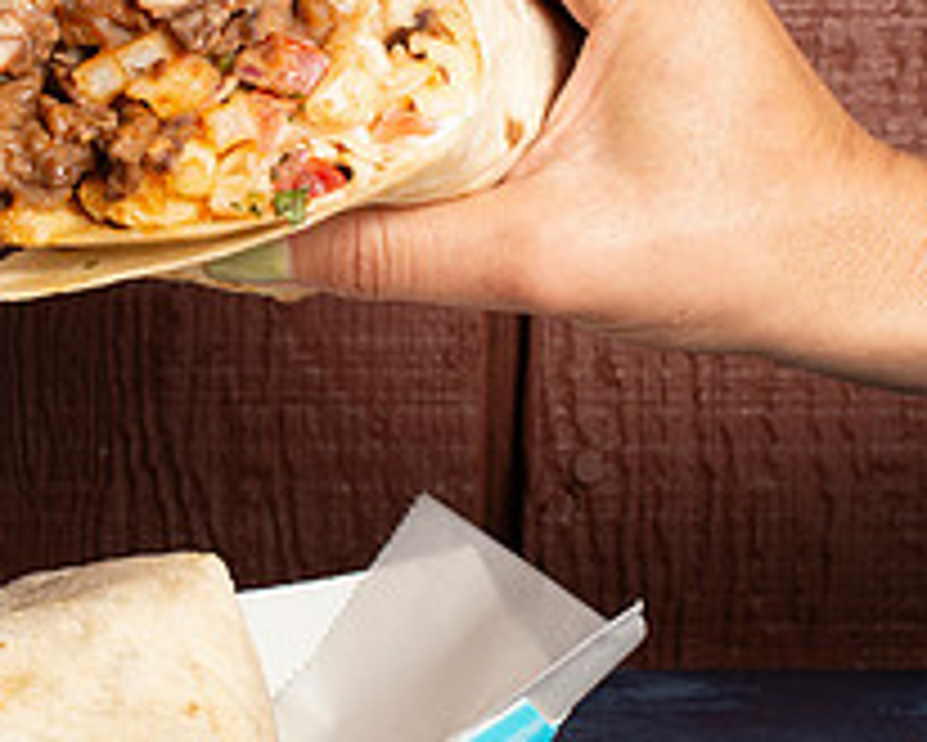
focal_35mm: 157
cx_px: 160
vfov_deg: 9.8
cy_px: 281
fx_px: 4309
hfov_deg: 12.2
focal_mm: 50
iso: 200
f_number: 9
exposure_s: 1/200
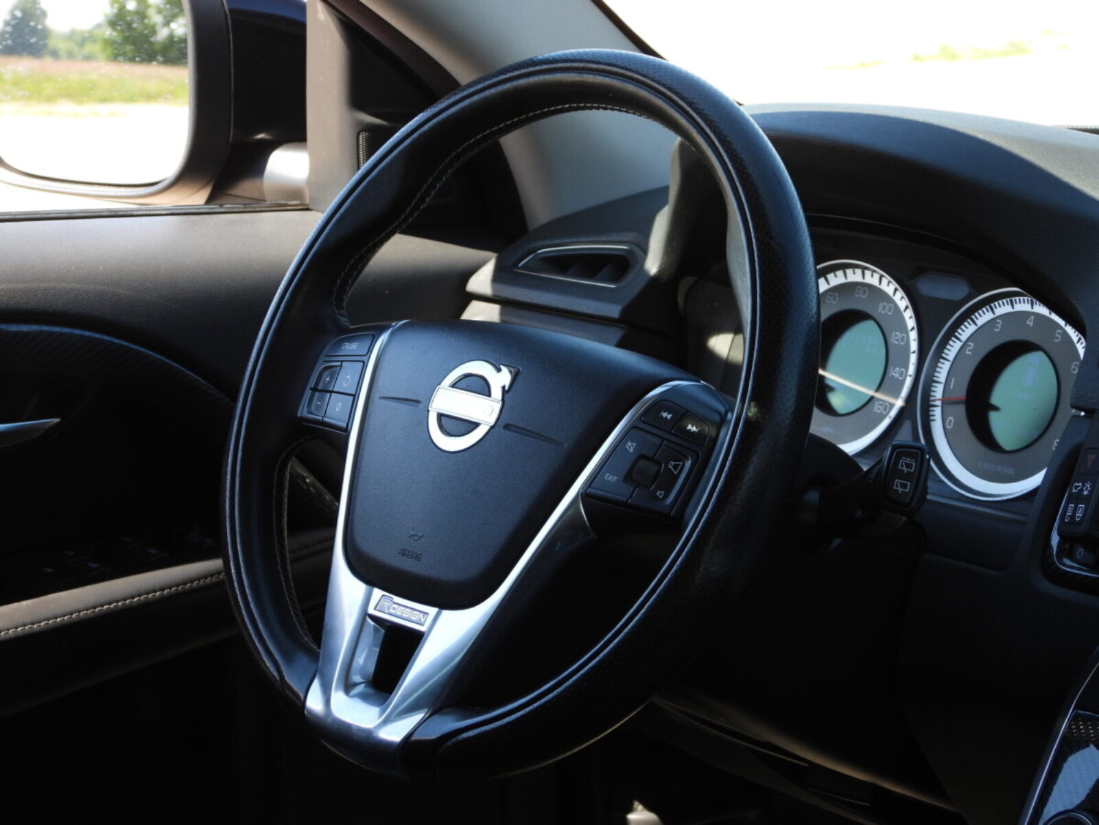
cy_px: 412
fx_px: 2890
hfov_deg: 21.5
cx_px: 550
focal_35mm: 91
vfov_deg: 16.2
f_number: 3.5
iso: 100
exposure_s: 1/160
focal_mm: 16.3
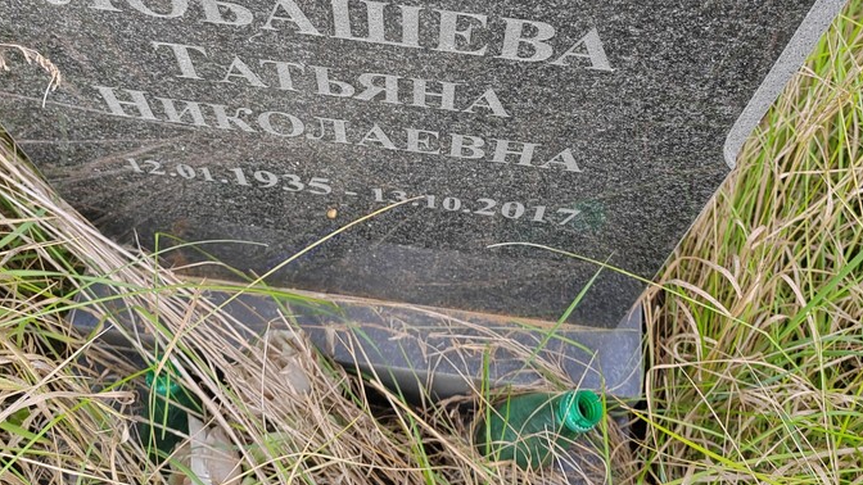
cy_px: 137
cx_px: 448
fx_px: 801
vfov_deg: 33.2
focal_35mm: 35
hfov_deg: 56.6
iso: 100
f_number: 1.9
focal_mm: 5.52
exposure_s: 1/130
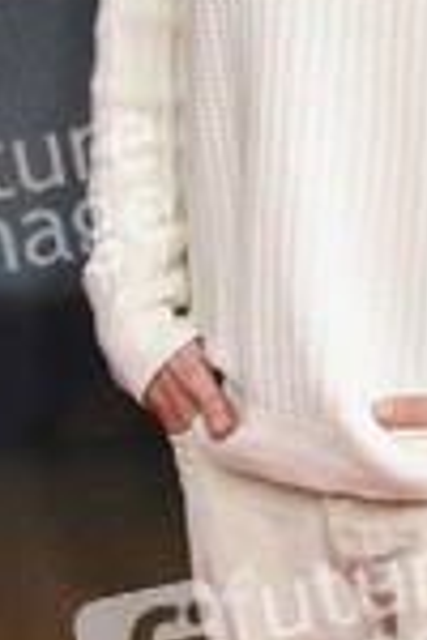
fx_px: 3469
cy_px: 4
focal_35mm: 195
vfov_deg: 10.5
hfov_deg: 7.0
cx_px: 418
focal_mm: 73
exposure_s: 1/160
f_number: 6
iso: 800
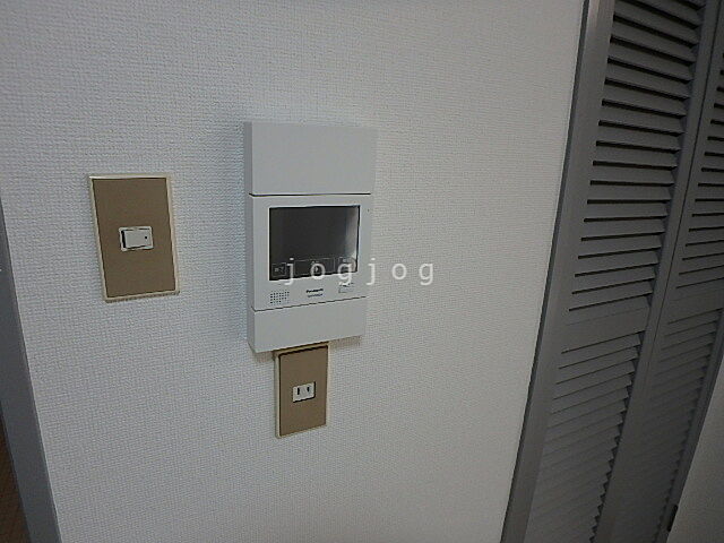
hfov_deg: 79.0
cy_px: 272
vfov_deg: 63.4
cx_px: 362
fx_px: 439
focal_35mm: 21
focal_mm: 3.7
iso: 160
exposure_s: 1/60
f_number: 3.5
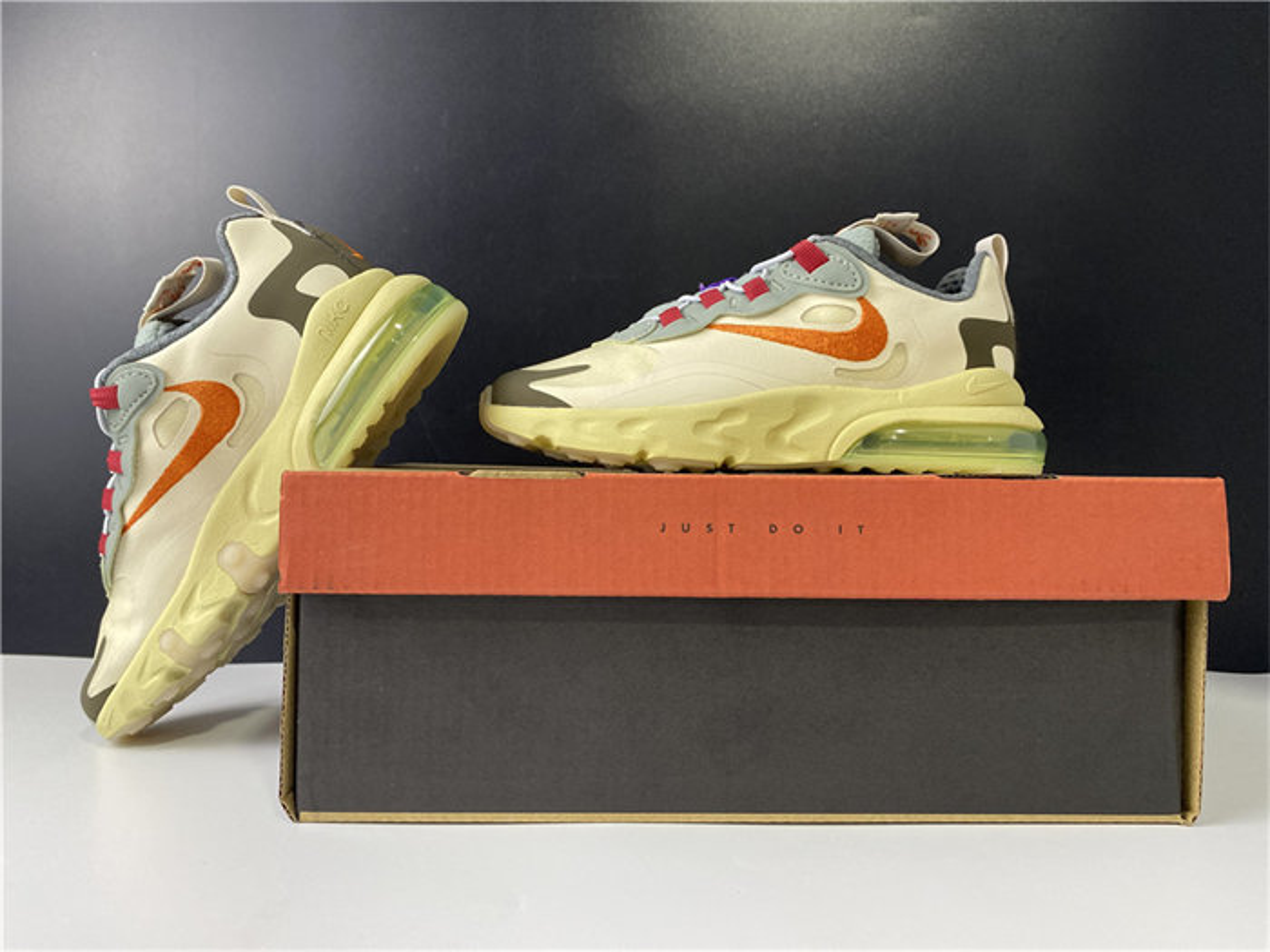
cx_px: 635
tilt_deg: +3.2
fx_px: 954
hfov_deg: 67.3
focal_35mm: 26
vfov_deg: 53.1
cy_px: 476
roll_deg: +0.5
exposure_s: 1/60
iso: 160
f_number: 1.8
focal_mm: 4.25
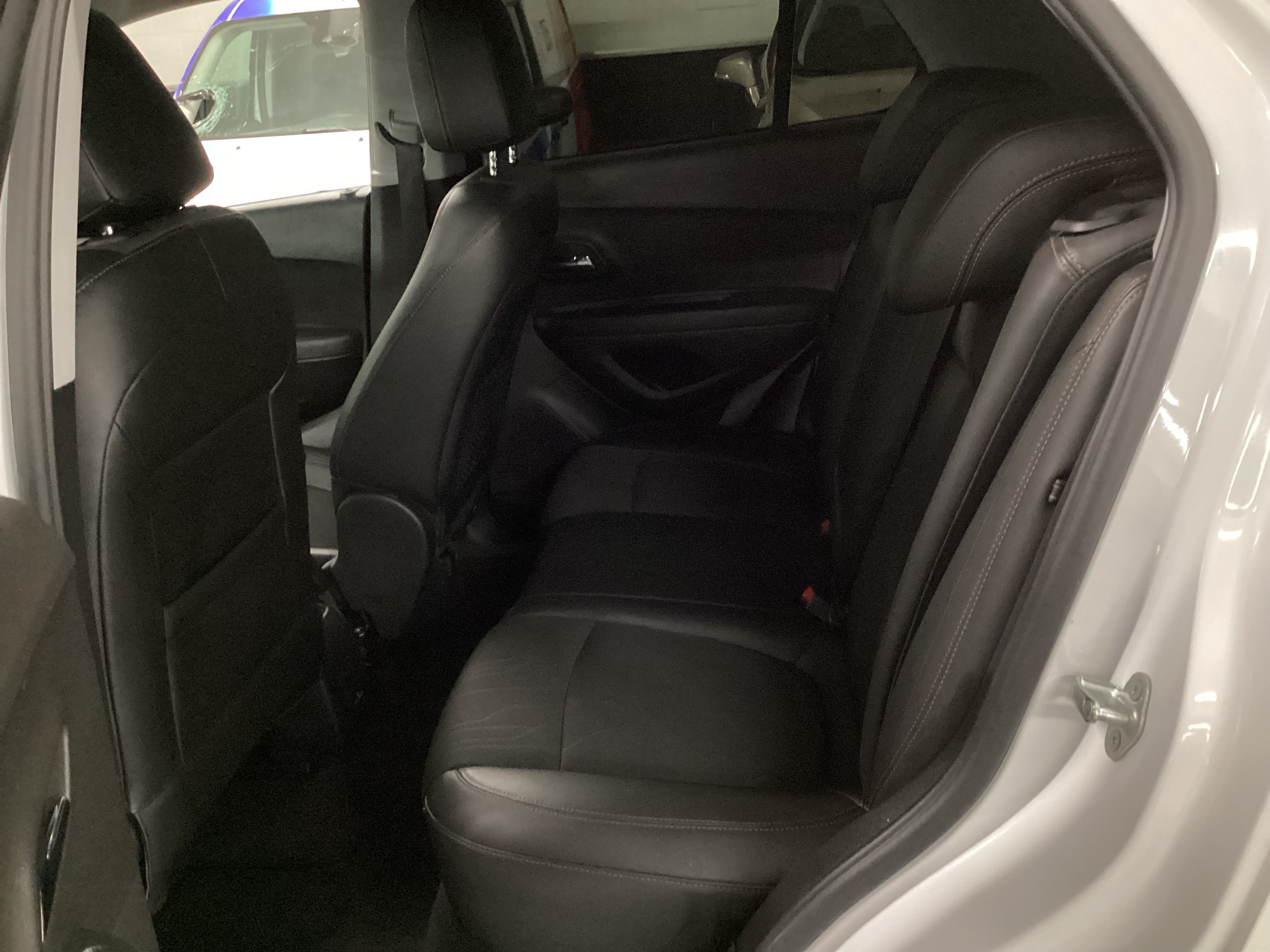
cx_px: 635
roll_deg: +4.9
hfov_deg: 58.4
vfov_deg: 45.4
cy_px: 476
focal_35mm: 31
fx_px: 1137
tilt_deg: -21.4
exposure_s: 1/30
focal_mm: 3.3
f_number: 2.4
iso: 400
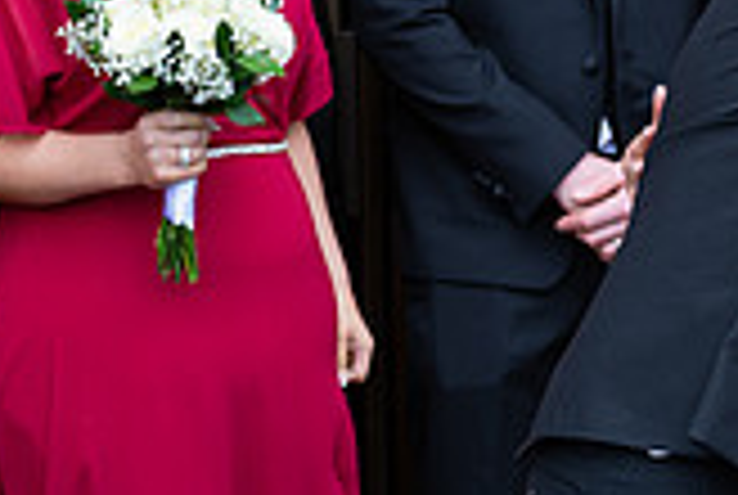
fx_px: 3984
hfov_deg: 10.2
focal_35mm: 194
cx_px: 1130
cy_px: 128
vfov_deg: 7.1
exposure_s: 1/160
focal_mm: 55
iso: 125
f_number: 3.5
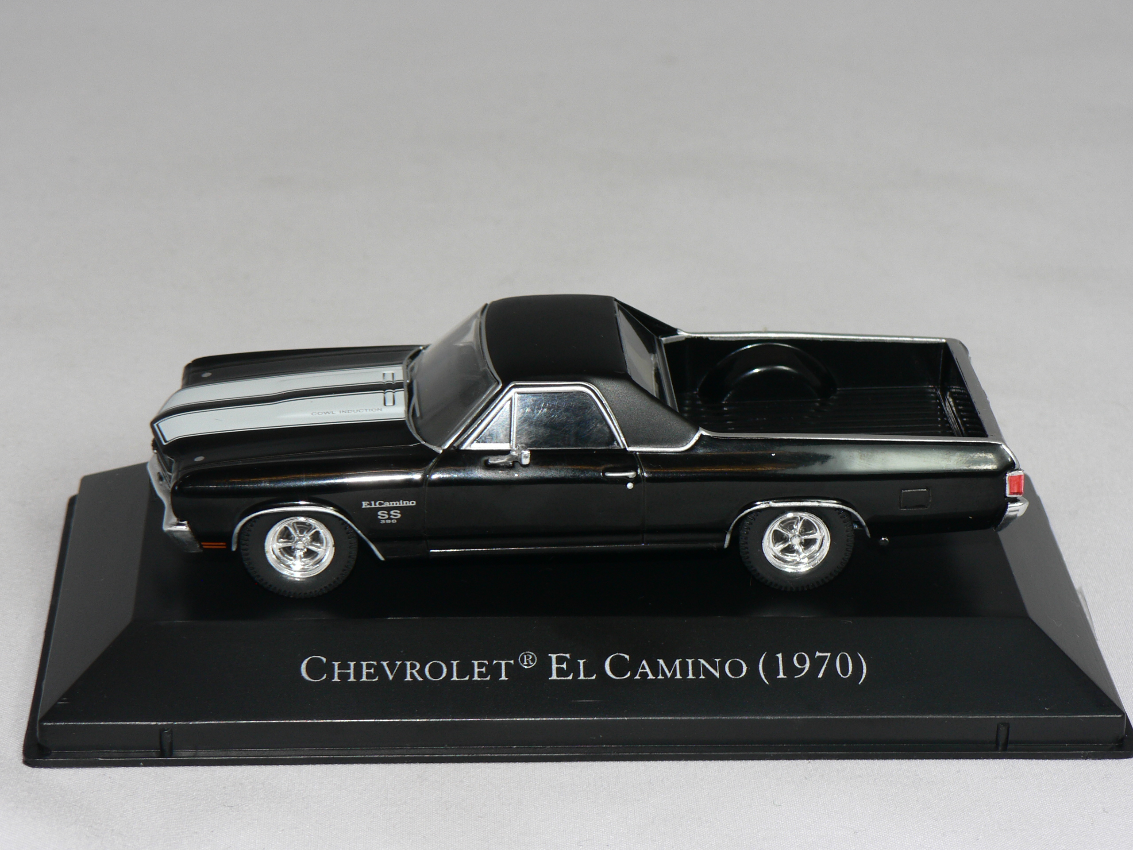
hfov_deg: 21.1
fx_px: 3044
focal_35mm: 93
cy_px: 425
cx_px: 566
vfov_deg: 15.9
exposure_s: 1/60
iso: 80
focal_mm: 15.5
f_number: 4
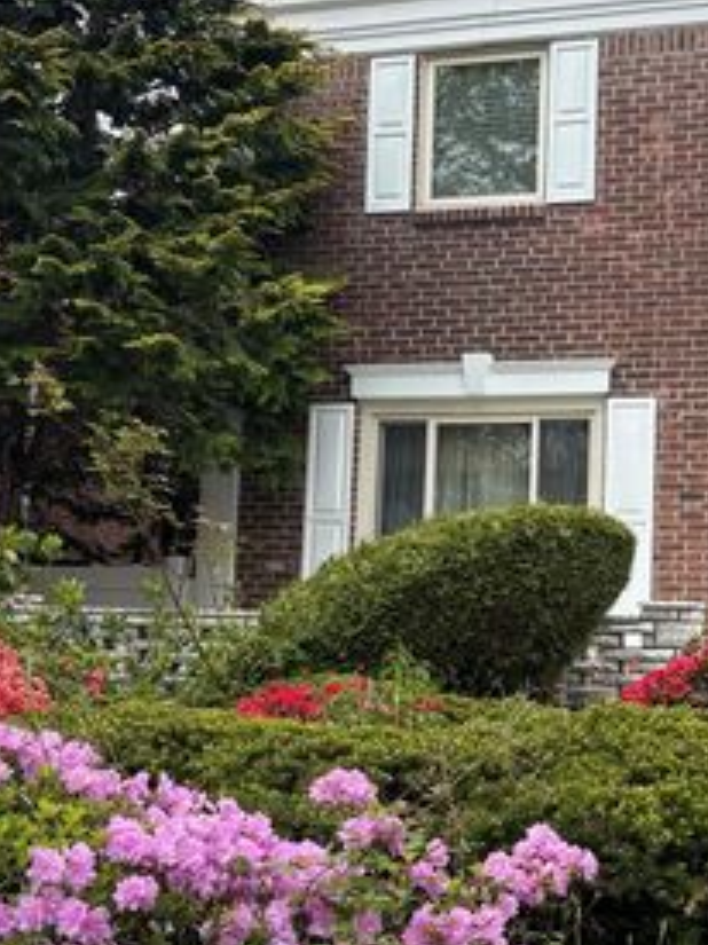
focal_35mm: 63
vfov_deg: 30.7
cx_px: 601
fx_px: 1719
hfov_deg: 22.8
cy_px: 538
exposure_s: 1/2747
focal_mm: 5.96
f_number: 1.6
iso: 64
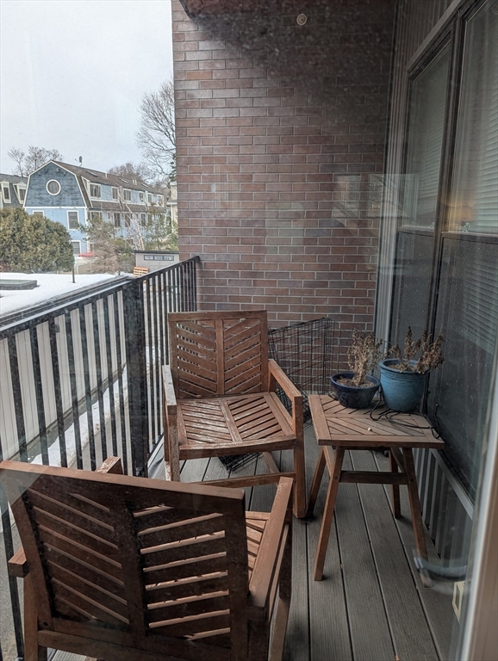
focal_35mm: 24
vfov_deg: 71.5
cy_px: 330
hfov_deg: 56.9
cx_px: 249
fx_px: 459
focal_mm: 6.9
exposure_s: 1/172
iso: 21
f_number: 1.68
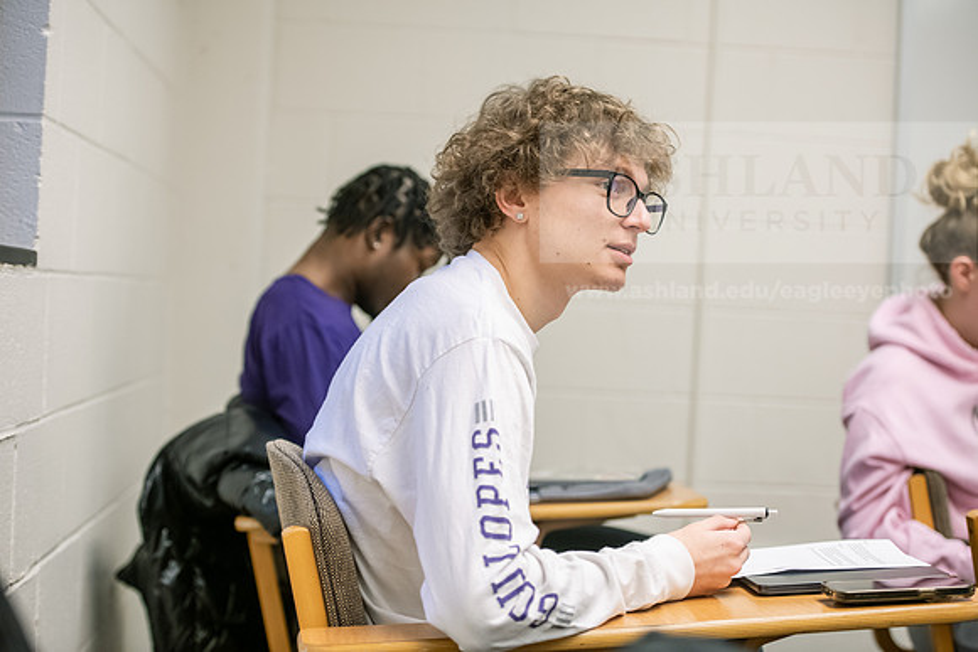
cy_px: 326
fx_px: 1902
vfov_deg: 19.5
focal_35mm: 70
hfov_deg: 28.8
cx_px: 489
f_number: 3.2
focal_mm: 70
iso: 1600
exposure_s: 1/160
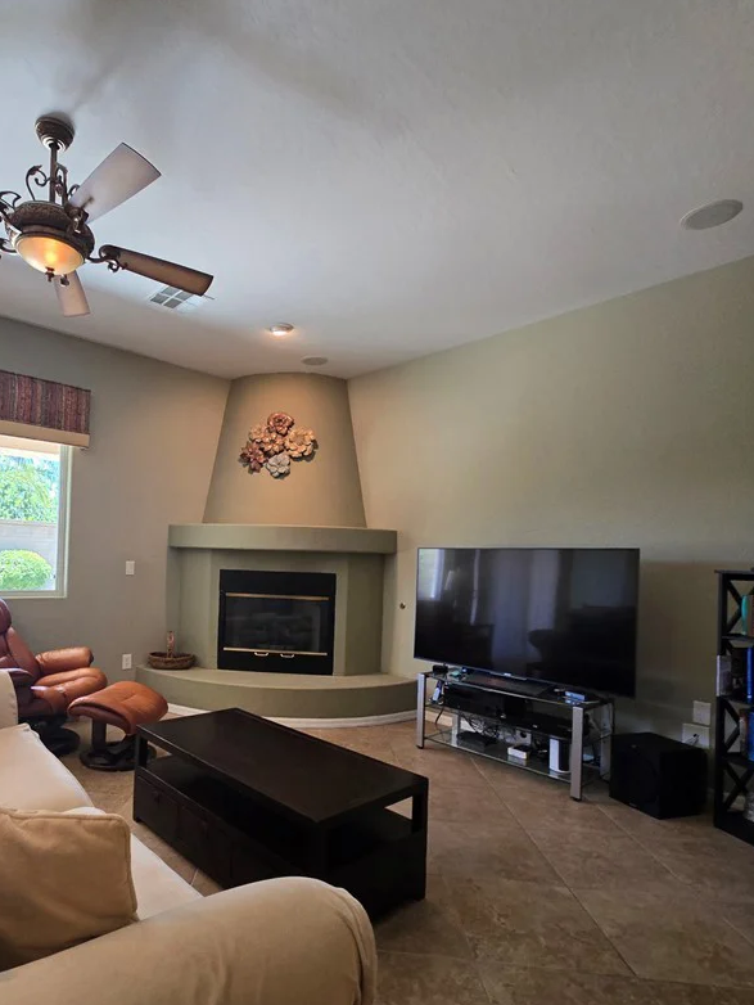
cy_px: 548
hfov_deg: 73.1
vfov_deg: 90.8
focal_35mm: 17
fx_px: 493
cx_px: 270
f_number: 2.2
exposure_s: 1/60.2
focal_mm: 2.2
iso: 160
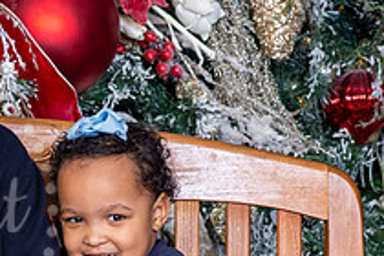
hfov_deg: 7.8
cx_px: -155
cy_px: 176
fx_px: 2762
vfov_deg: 5.3
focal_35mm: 259
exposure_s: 1/125
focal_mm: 85
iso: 400
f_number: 8
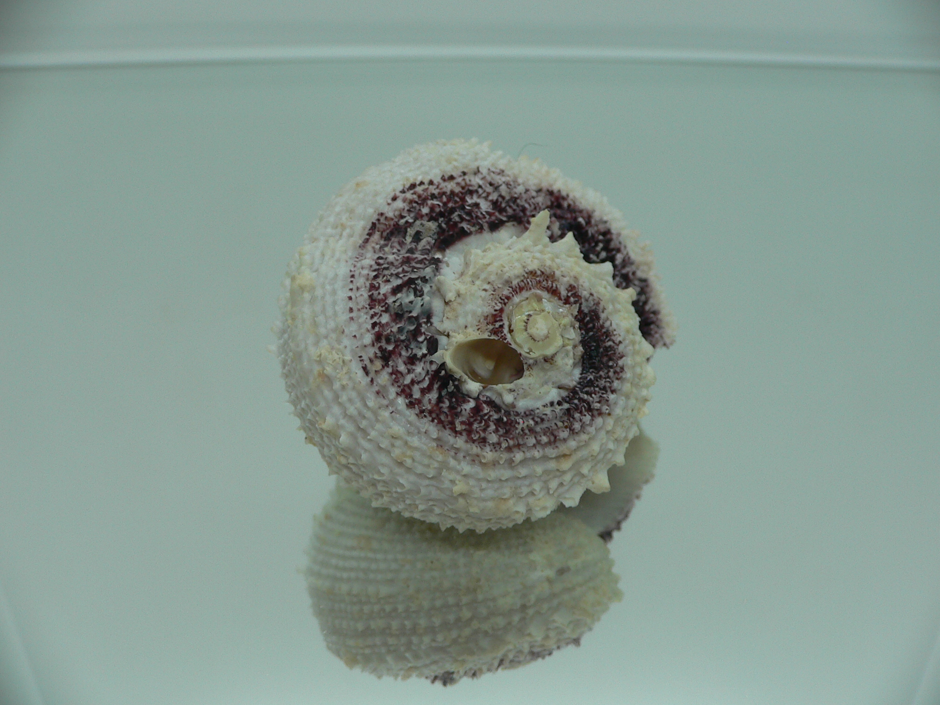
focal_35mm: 35
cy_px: 352
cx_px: 470
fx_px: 950
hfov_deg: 52.6
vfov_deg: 40.7
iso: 80
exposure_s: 1/60
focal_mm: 4.6
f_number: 2.8
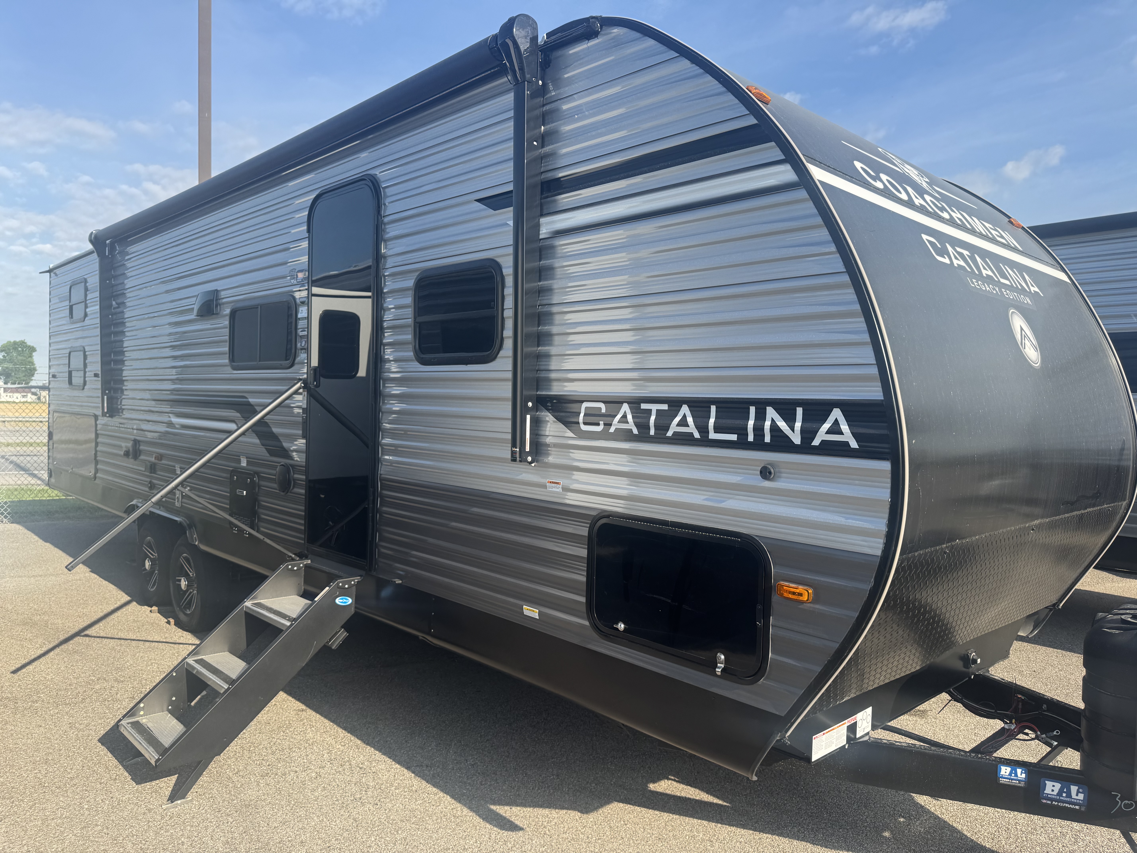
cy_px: 426
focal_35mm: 24
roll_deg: -0.8
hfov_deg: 71.6
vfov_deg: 56.8
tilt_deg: -2.5
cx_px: 568
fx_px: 788
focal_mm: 6.76
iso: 80
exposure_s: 1/2506
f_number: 1.78
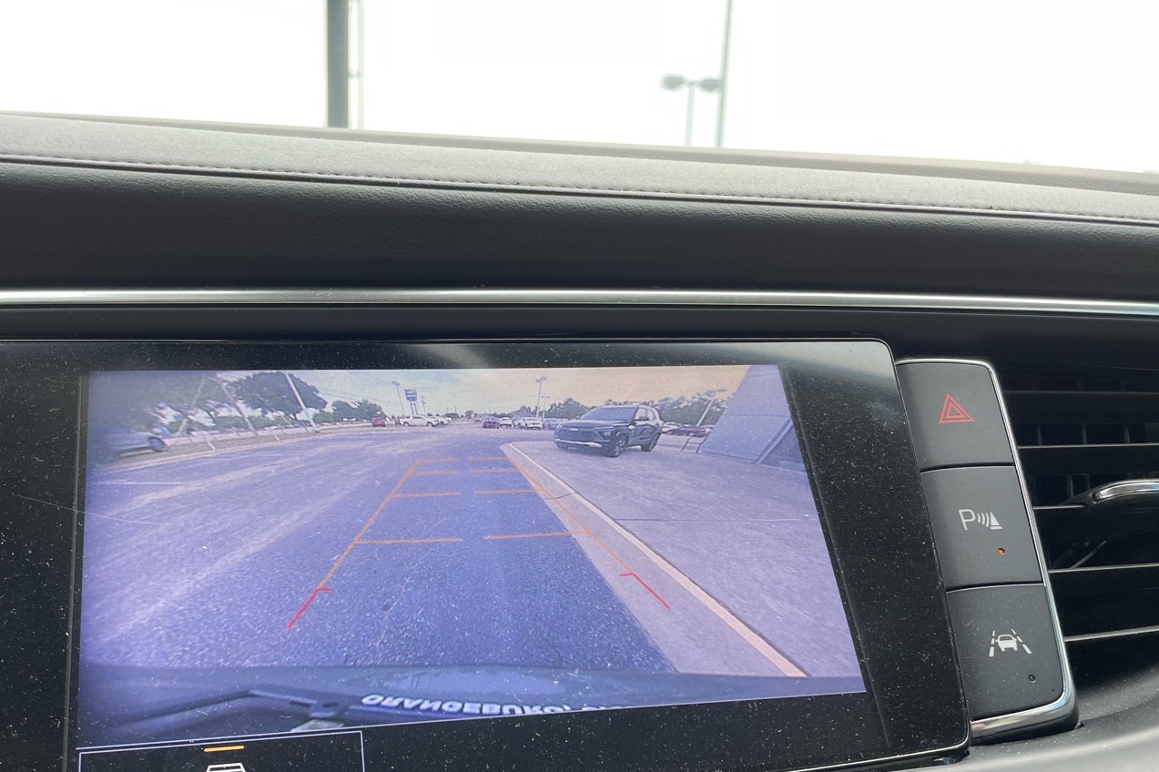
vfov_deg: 38.4
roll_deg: -2.3
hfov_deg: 55.5
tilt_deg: -12.5
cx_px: 477
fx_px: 1094
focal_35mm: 34
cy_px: 518
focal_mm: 4.2
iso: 32
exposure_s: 1/183
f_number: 1.6
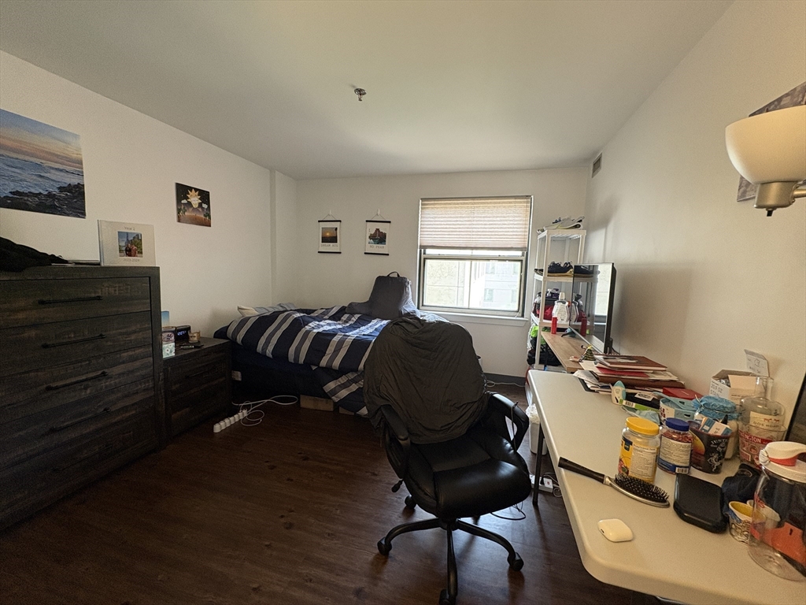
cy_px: 302
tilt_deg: -7.3
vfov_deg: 85.7
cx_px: 403
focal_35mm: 14
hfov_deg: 102.1
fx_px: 326
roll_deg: -1.4
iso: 250
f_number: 2.2
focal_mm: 2.22
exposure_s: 1/60
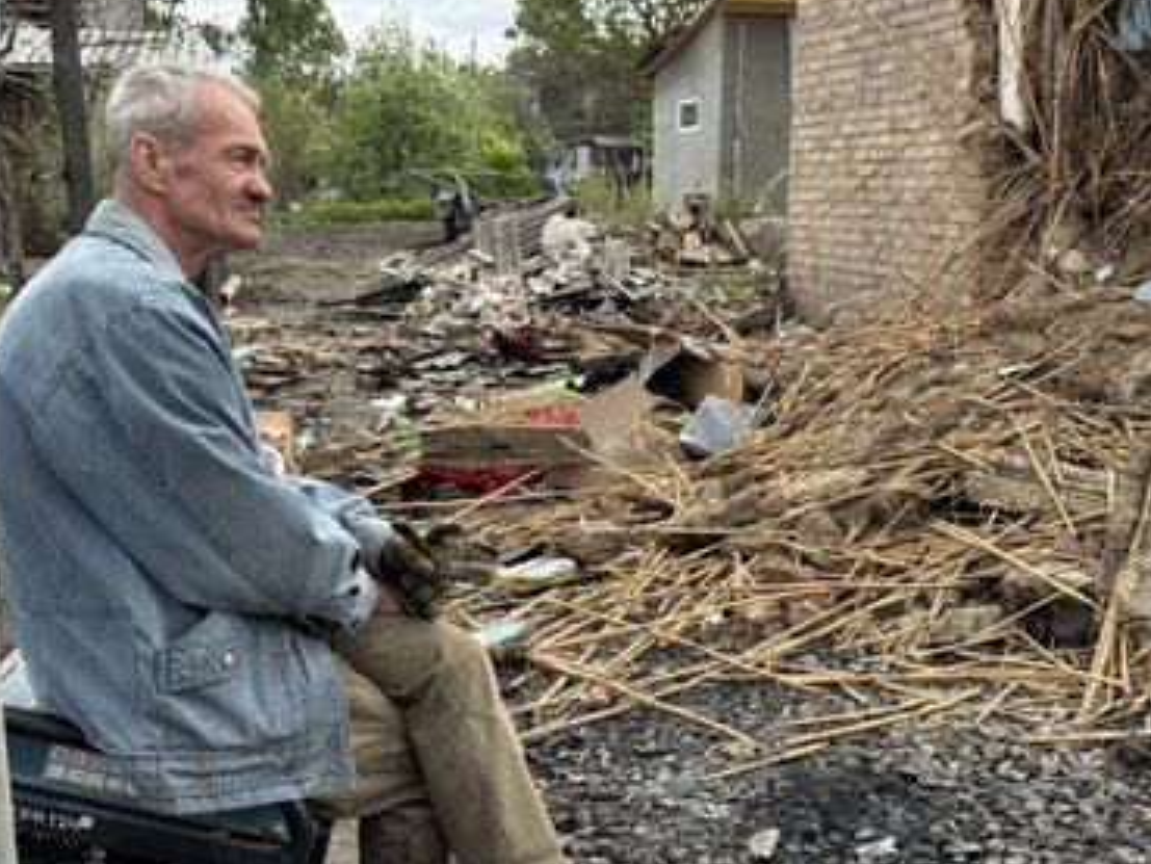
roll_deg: +0.0
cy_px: 418
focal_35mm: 52
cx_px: 555
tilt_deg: -8.6
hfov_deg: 36.8
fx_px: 1730
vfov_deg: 28.0
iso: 64
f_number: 1.78
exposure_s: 1/1059
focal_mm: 6.76
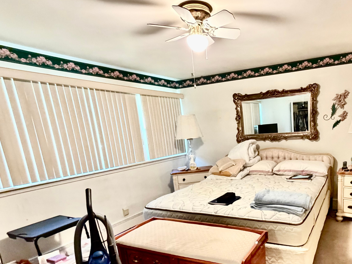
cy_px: 183
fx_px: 244
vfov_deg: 55.2
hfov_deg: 68.5
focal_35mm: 24
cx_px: 249
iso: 640
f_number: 2.2
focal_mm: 2.22
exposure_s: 1/60
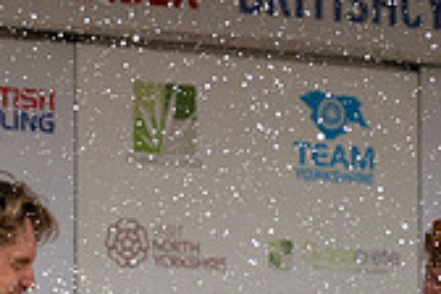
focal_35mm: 422
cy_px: 337
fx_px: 5169
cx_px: 489
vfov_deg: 3.3
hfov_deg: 4.9
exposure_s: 1/1000
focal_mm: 88
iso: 1250
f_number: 3.5
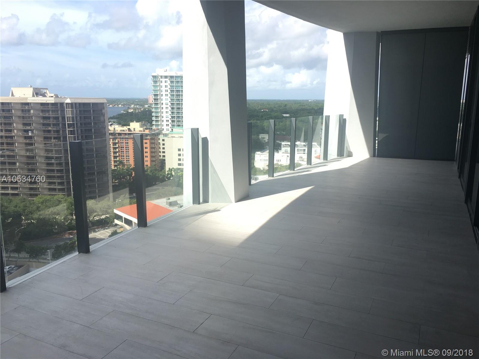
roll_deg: +0.0
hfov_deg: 61.7
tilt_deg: -11.5
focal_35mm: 29
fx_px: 401
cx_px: 240
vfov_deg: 48.2
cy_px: 180
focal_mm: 4.15
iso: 25
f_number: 2.2
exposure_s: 1/699
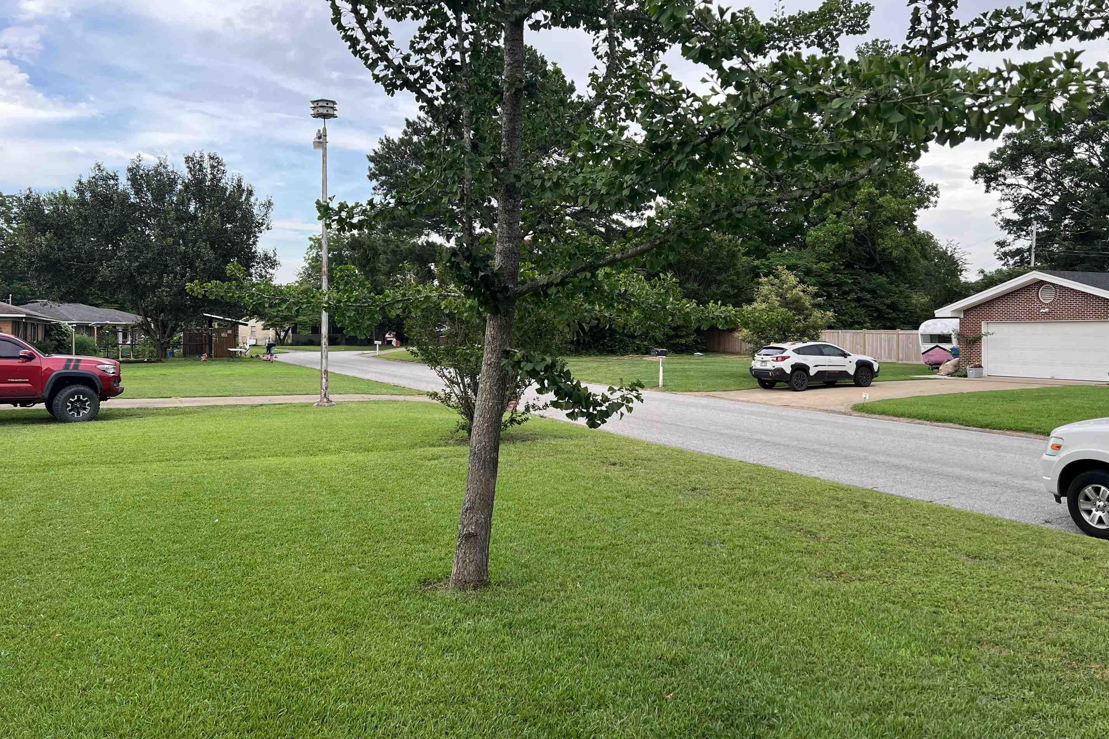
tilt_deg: +2.4
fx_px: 893
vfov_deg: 44.8
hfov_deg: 63.7
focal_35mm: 29
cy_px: 308
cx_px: 543
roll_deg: +0.6
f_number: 1.5
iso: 50
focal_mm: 5.7
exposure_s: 1/791
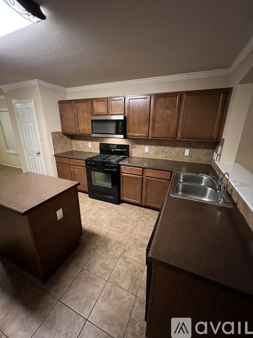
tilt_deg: -17.3
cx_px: 126
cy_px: 169
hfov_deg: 89.9
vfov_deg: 106.2
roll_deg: -0.1
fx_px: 127
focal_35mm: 13
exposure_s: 1/35
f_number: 1.8
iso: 1000
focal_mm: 1.57
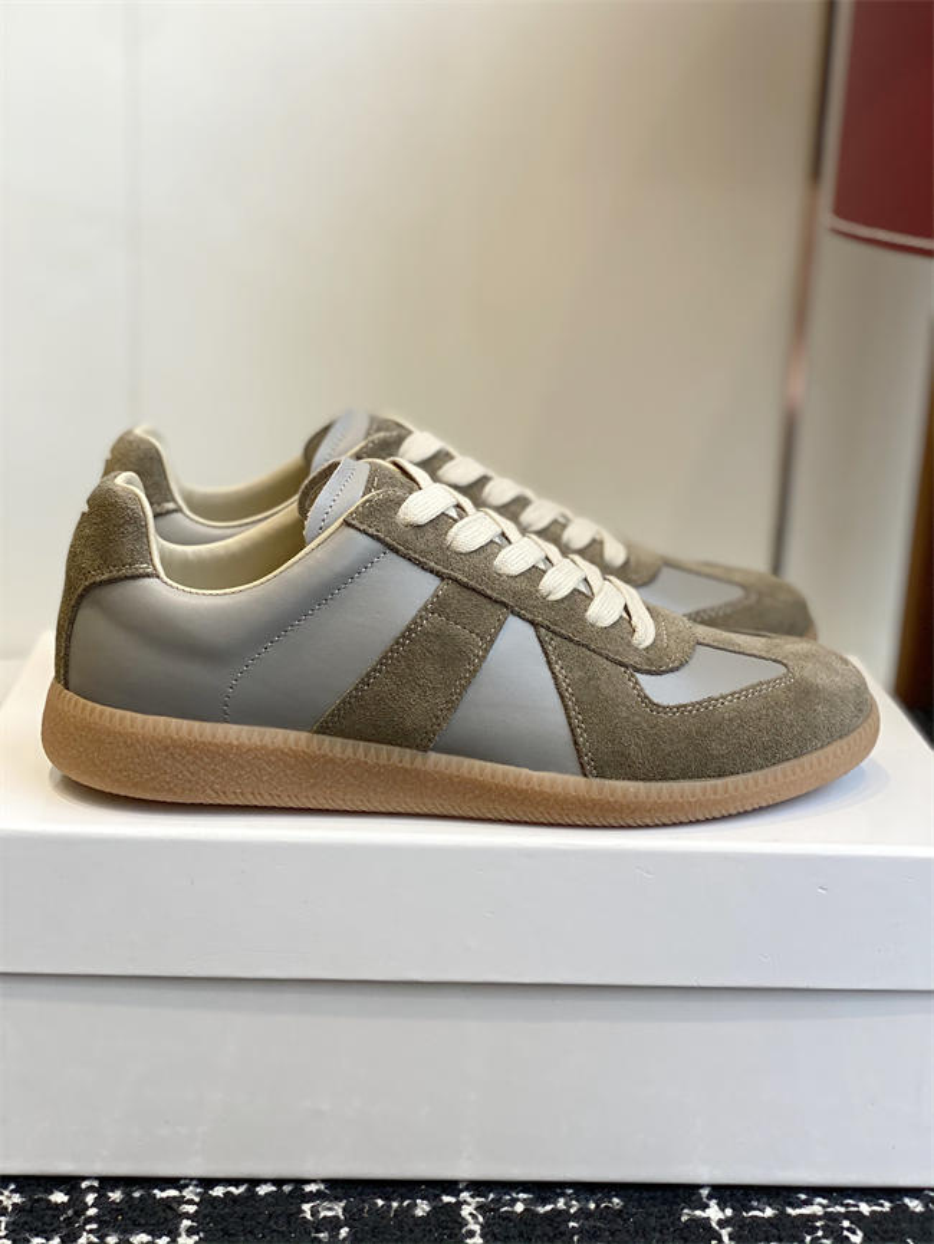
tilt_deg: -14.3
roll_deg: -3.2
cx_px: 467
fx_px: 1870
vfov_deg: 36.8
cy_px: 622
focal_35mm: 52
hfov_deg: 28.0
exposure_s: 1/122
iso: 64
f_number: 2
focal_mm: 6
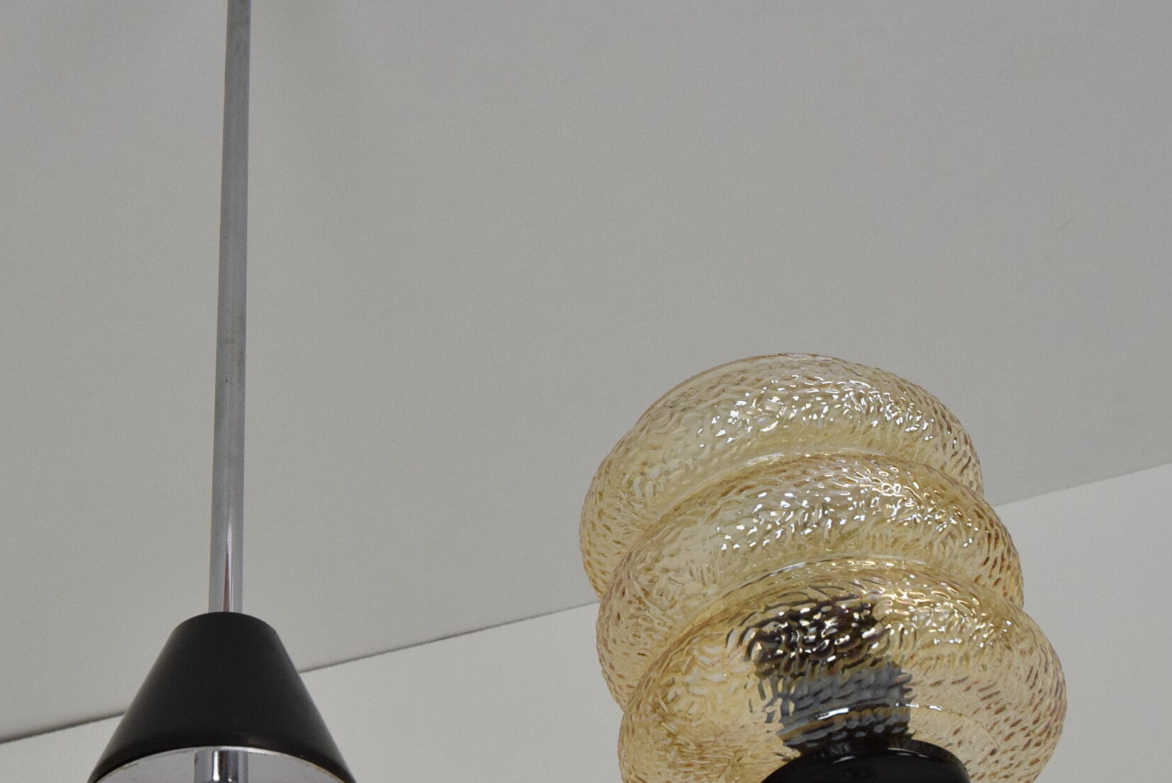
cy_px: 510
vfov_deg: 25.0
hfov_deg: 35.9
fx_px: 1759
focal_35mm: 54
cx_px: 278
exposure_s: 1/320
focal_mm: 20
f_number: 9
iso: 1600
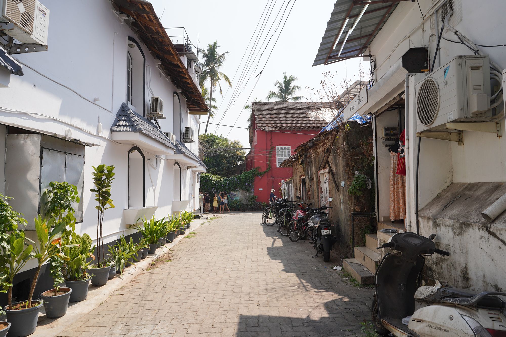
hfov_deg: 73.7
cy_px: 168
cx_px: 253
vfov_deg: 53.1
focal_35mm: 24
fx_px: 337
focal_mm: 24
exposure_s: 1/320
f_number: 10
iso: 200
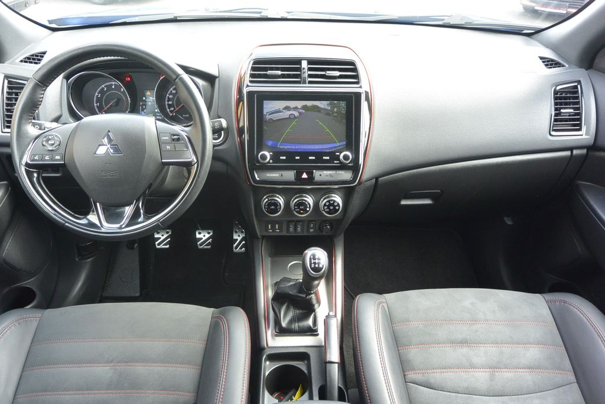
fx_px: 454
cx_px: 302
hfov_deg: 67.4
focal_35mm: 27
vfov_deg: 47.9
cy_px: 202
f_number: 3.5
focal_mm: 10
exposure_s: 1/125
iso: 400
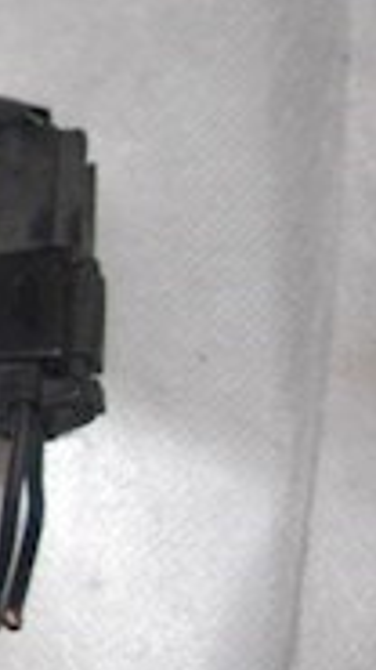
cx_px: -593
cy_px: -120
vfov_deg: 15.3
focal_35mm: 136
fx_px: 2412
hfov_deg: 8.1
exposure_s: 1/60
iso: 50
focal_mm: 6.3
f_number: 2.8
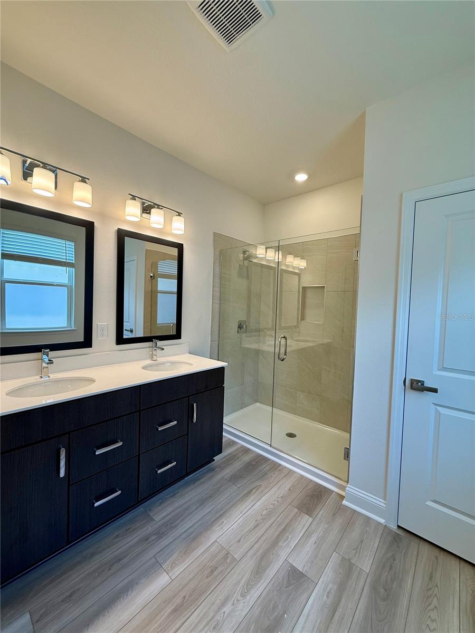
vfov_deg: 102.1
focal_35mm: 14
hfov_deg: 85.7
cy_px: 316
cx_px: 238
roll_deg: -1.9
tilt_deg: -1.0
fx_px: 256
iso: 80
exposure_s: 1/120
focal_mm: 2.22
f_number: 2.2
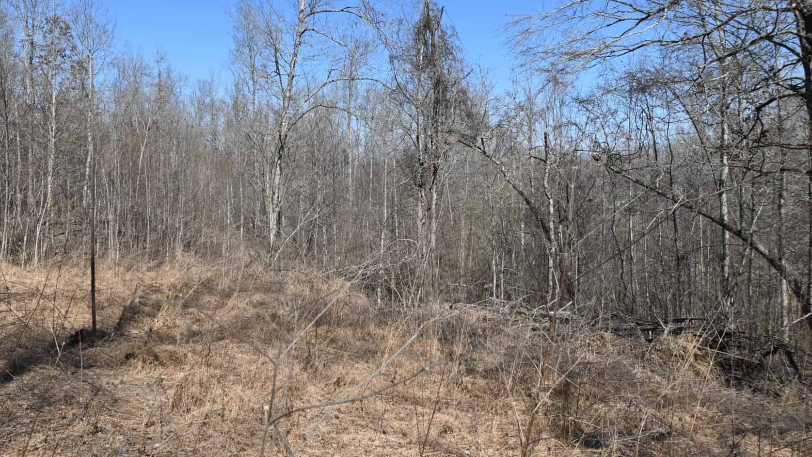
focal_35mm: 24
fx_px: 517
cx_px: 355
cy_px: 184
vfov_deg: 47.4
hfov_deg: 76.0
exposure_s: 1/400
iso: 100
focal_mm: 10
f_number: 7.1
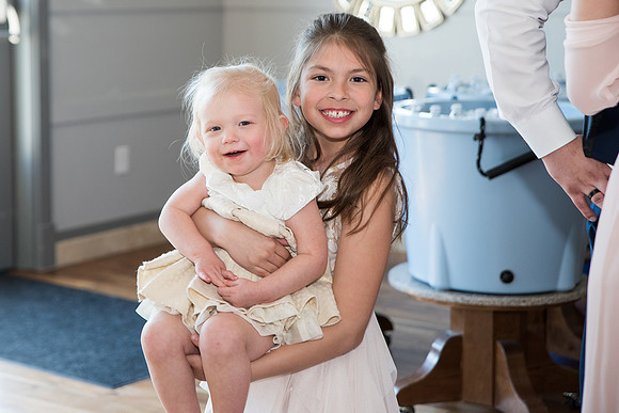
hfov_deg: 23.4
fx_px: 1493
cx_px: 224
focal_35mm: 87
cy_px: 149
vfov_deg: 15.7
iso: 320
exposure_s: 1/160
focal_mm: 68
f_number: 3.2
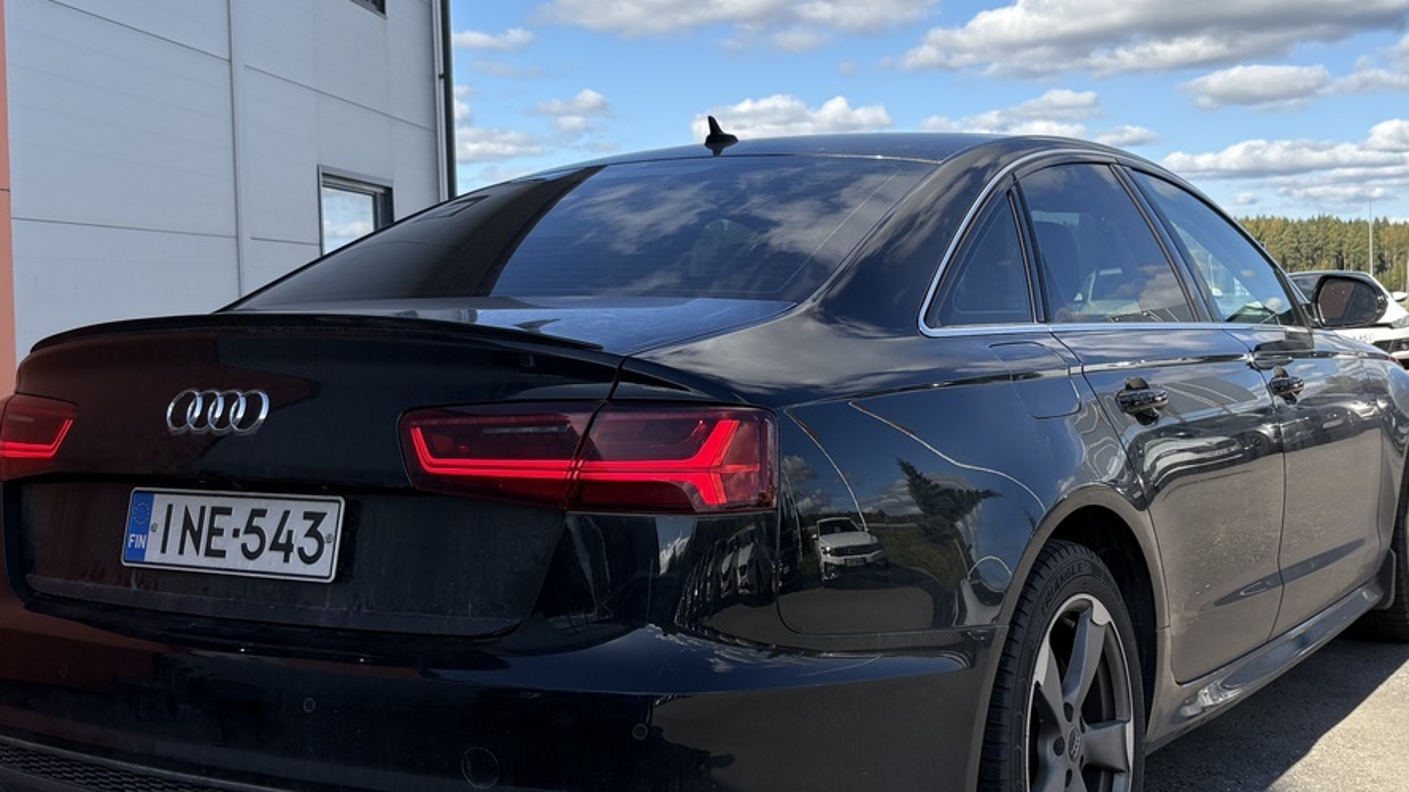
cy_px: 329
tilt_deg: +0.1
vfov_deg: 25.9
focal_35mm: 46
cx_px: 753
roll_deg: +2.4
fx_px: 1719
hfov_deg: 44.6
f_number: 1.6
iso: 50
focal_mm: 5.96
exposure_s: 1/2451
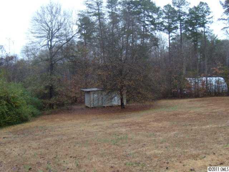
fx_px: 238
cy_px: 86
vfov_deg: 39.7
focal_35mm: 36
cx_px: 114
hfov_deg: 51.4
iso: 400
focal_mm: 6.4
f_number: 3.6
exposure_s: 1/20
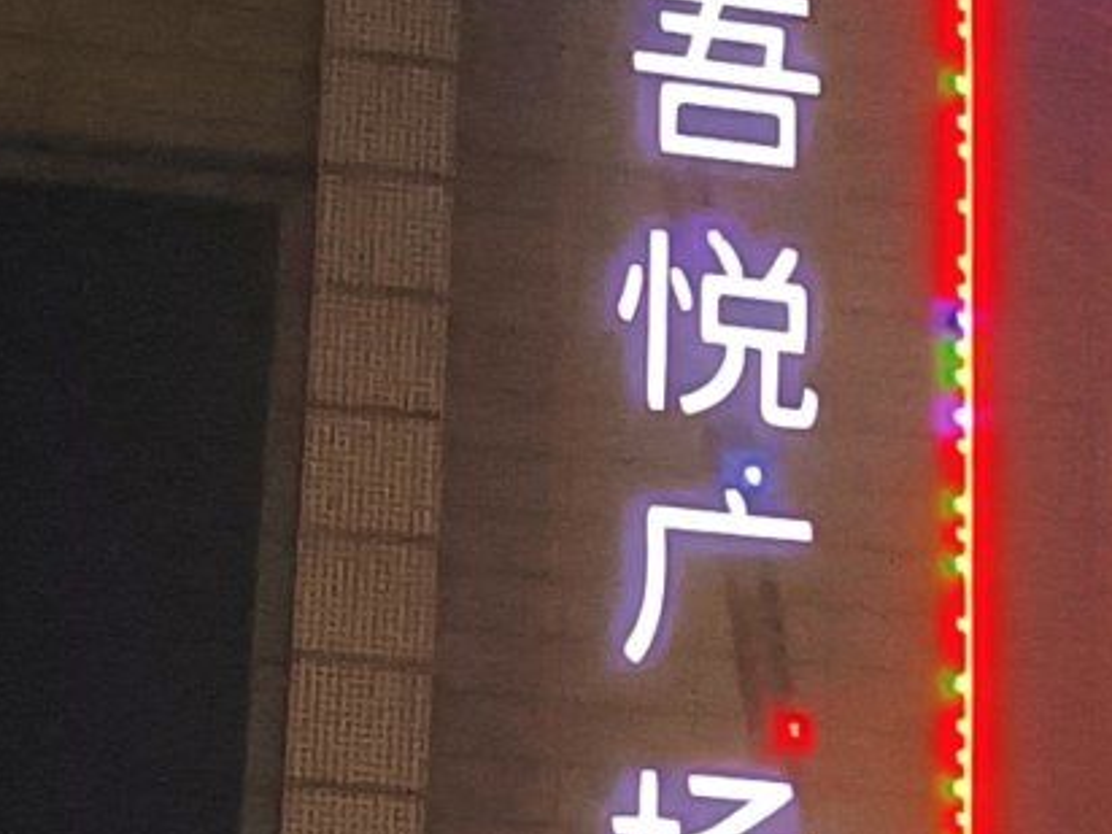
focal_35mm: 179
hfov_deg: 10.8
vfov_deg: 8.3
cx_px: 1354
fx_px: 5750
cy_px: 507
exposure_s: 1/33.3
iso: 1092
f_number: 1.9
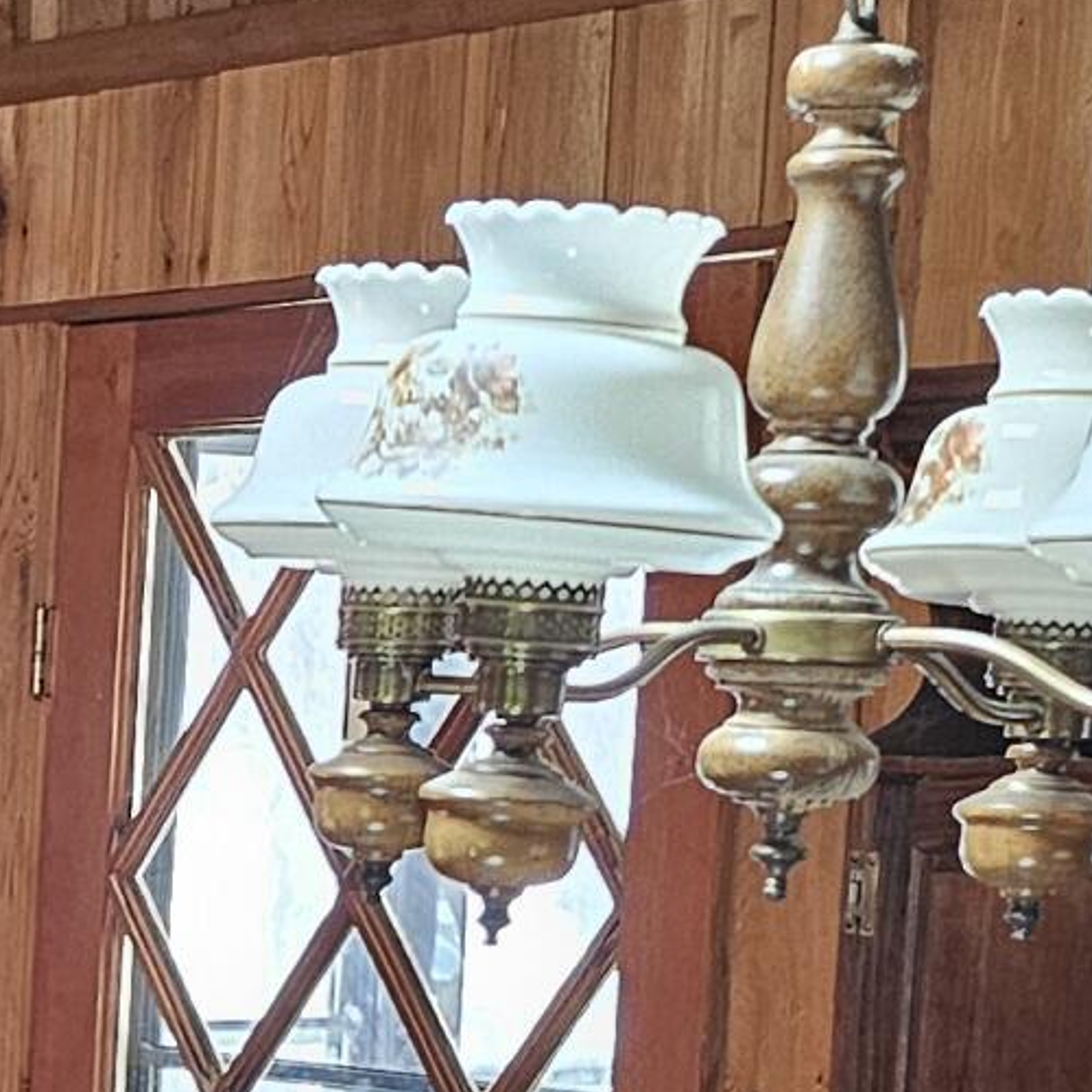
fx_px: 4354
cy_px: 1361
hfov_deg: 13.3
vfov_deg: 13.8
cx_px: -655
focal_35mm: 122
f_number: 1.7
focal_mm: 6.3
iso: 640
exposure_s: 1/60
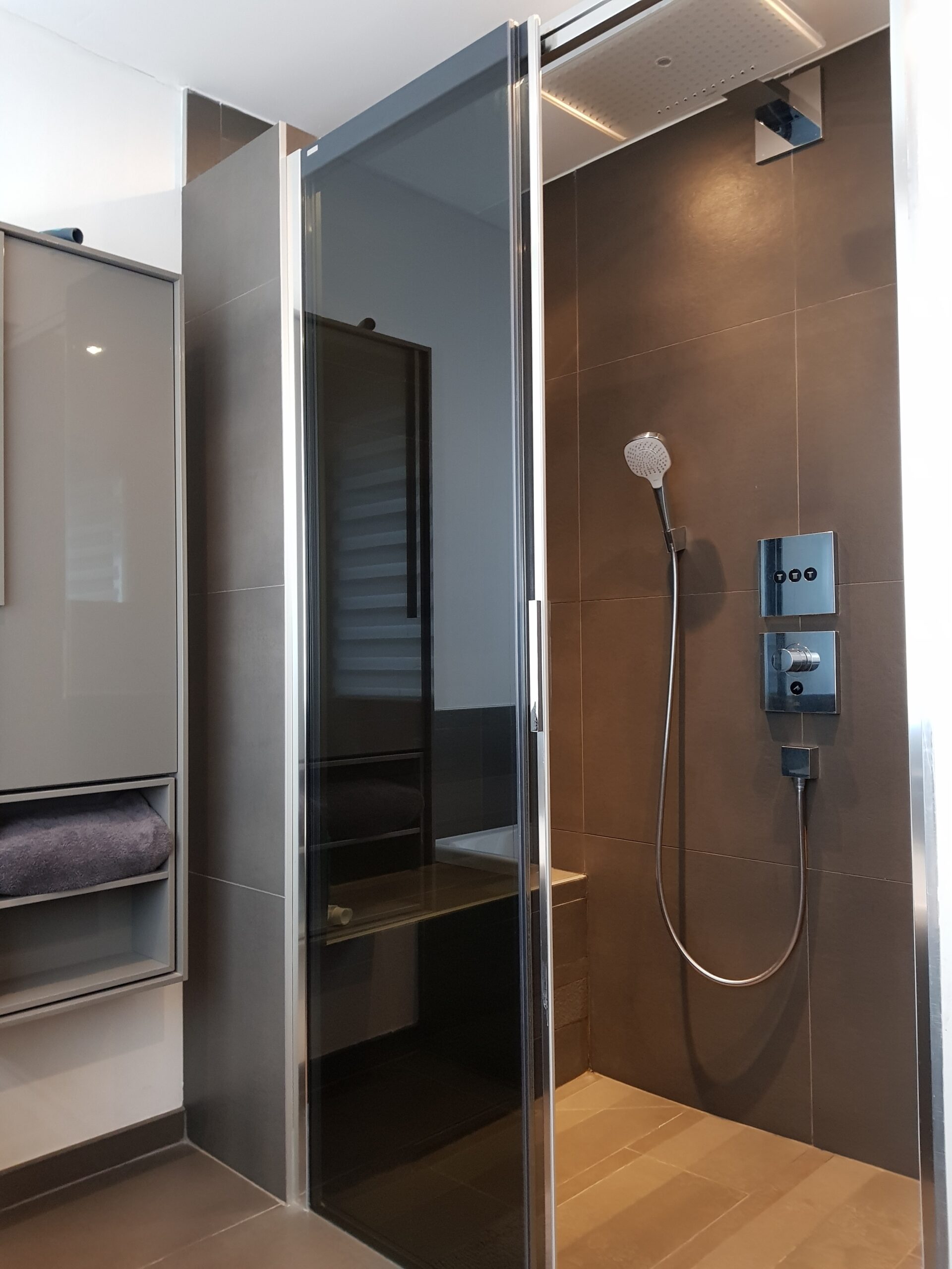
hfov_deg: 53.1
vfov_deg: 67.3
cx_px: 476
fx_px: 953
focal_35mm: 26
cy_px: 634
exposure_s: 1/24
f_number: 1.7
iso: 200
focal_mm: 4.2
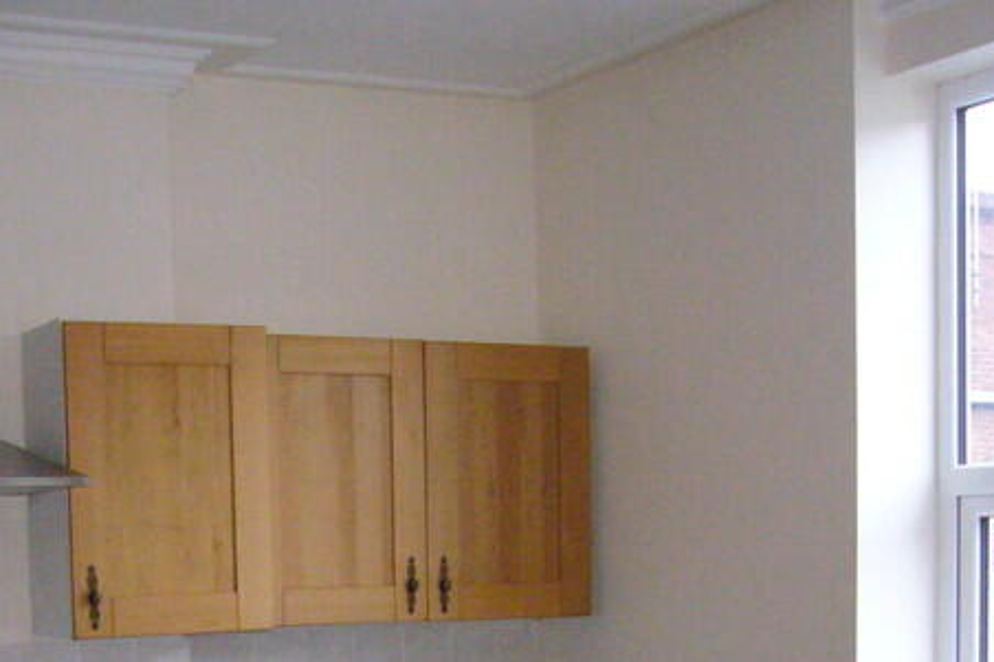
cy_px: 757
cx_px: 299
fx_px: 1822
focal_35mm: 66
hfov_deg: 30.2
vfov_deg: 19.6
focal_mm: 4.6
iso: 400
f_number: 2.8
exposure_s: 1/30
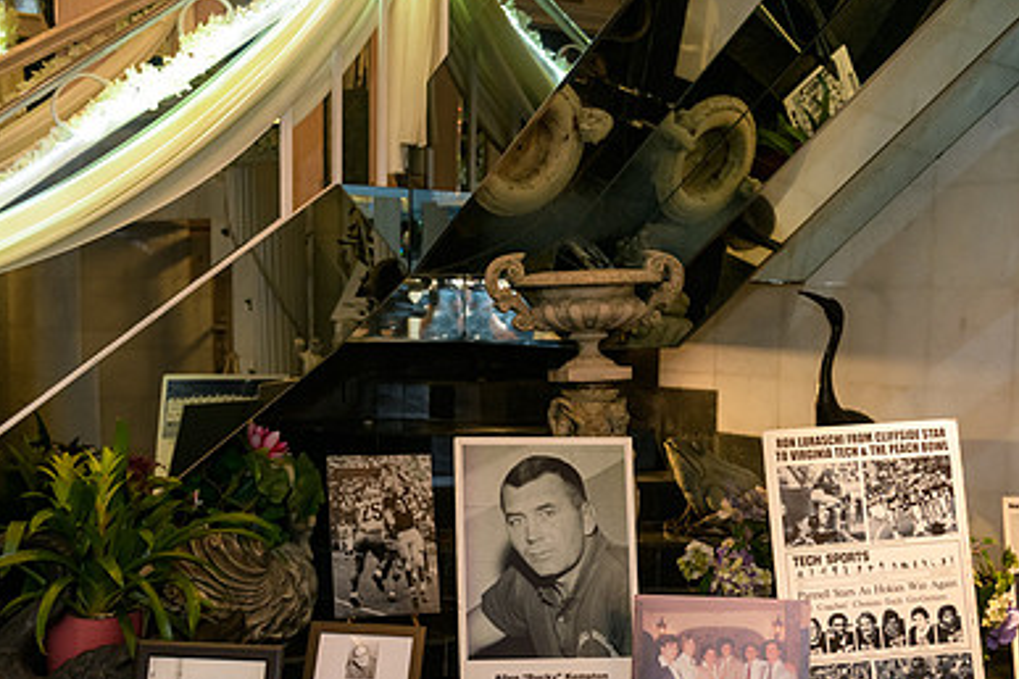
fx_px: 1613
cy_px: 491
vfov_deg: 23.6
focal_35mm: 57
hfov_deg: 35.1
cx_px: 500
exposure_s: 1/125
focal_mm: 38
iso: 1600
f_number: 3.2
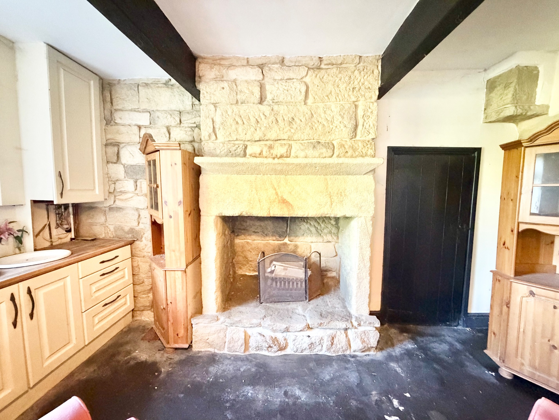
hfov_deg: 102.1
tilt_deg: -6.8
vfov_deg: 85.7
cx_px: 280
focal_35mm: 14
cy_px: 210
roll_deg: +0.2
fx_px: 226
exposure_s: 1/50
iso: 1250
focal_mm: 2.22
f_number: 2.2
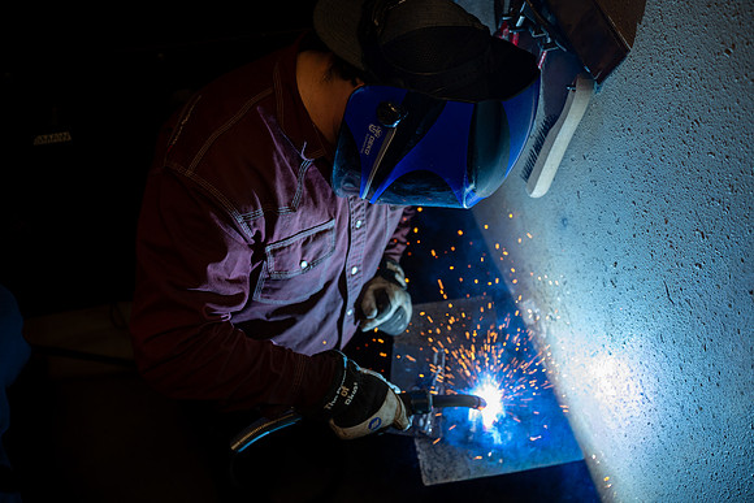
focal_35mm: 34
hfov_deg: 56.5
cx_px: 377
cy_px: 252
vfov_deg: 39.4
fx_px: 702
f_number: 2.8
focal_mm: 33.5
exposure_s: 1/320
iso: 100
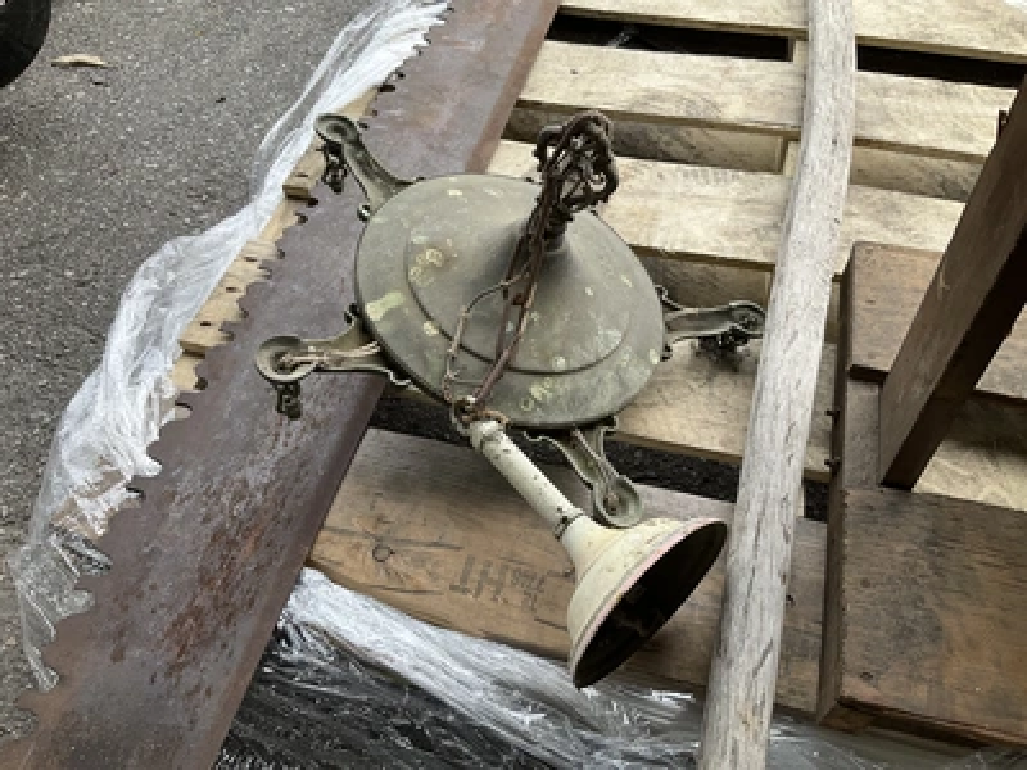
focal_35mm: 29
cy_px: 385
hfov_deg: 61.7
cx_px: 514
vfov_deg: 48.2
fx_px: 860
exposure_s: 1/272
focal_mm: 3
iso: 25
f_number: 1.8
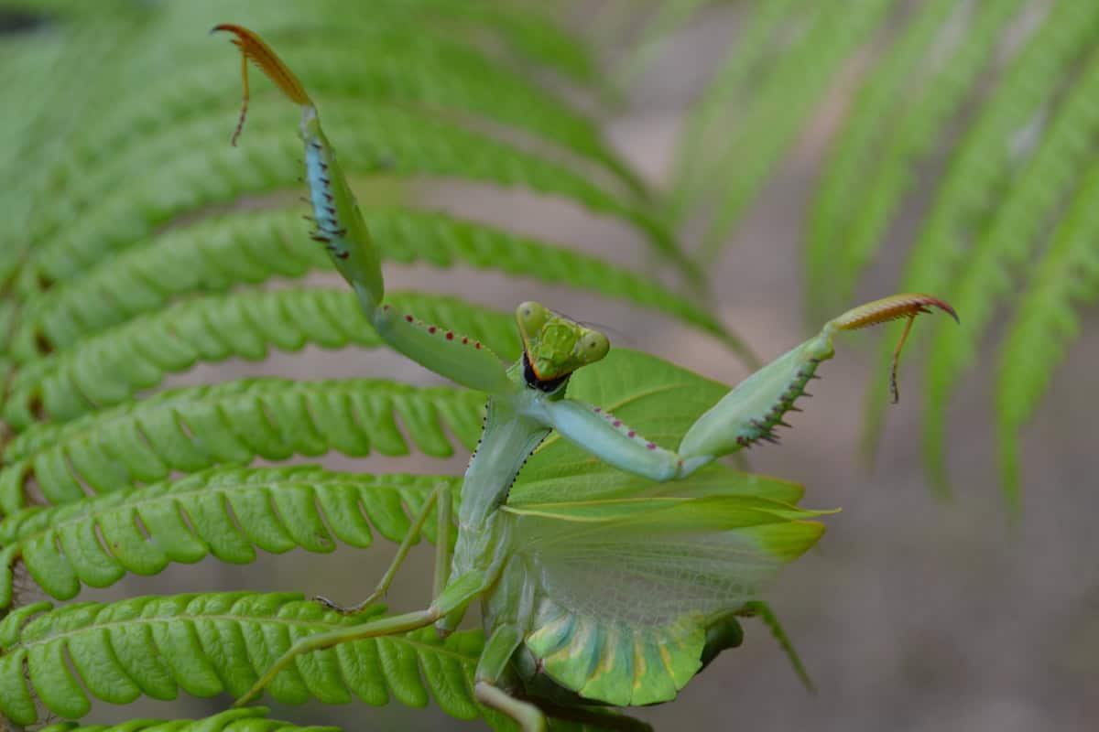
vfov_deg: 20.6
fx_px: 2015
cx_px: 550
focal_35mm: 66
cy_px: 366
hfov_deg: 30.5
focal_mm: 44
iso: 400
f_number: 8
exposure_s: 1/80
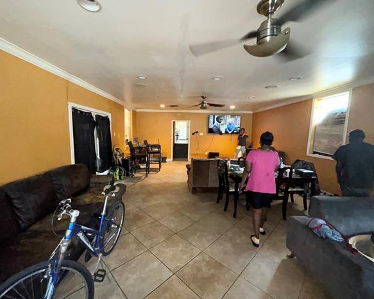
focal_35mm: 15
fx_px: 166
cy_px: 150
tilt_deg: -7.6
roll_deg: +0.2
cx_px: 178
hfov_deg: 96.7
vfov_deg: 84.0
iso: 500
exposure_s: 1/40
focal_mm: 2.22
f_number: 2.2
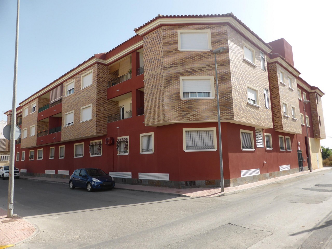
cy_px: 124
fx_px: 230
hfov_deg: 71.6
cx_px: 166
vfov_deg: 56.8
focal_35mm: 24
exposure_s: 1/800
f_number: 3.3
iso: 100
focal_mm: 4.3
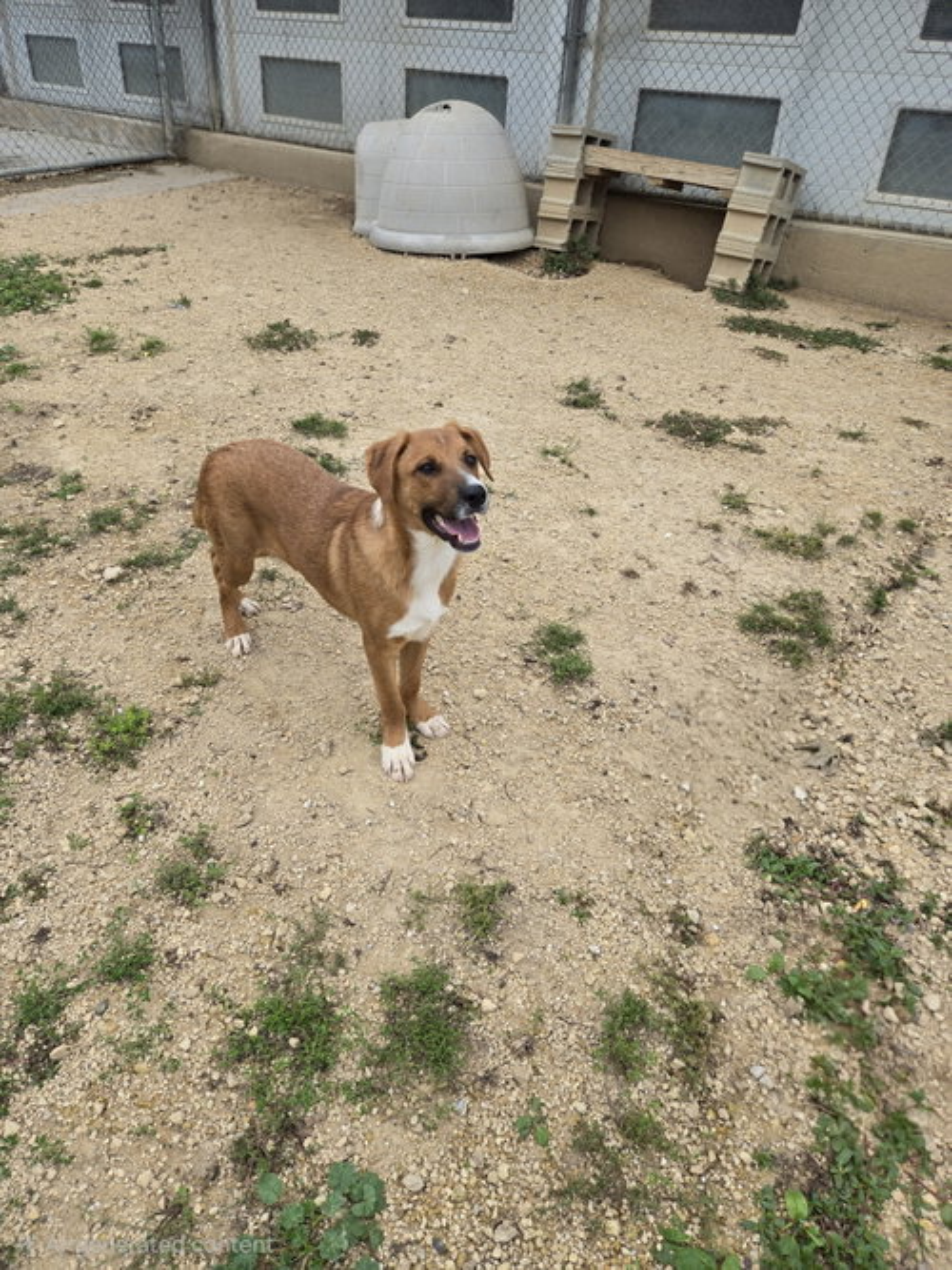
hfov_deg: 58.9
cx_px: 476
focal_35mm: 23
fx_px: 844
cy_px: 635
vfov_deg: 73.9
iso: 25
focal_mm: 5.4
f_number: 1.8
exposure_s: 1/714
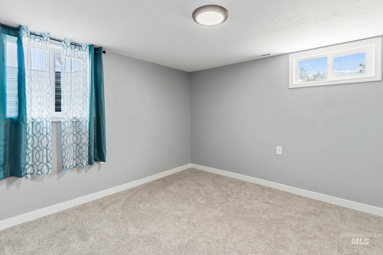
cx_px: 192
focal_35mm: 17
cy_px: 128
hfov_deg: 93.3
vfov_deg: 70.4
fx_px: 181
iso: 100
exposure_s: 1
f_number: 8
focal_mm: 17
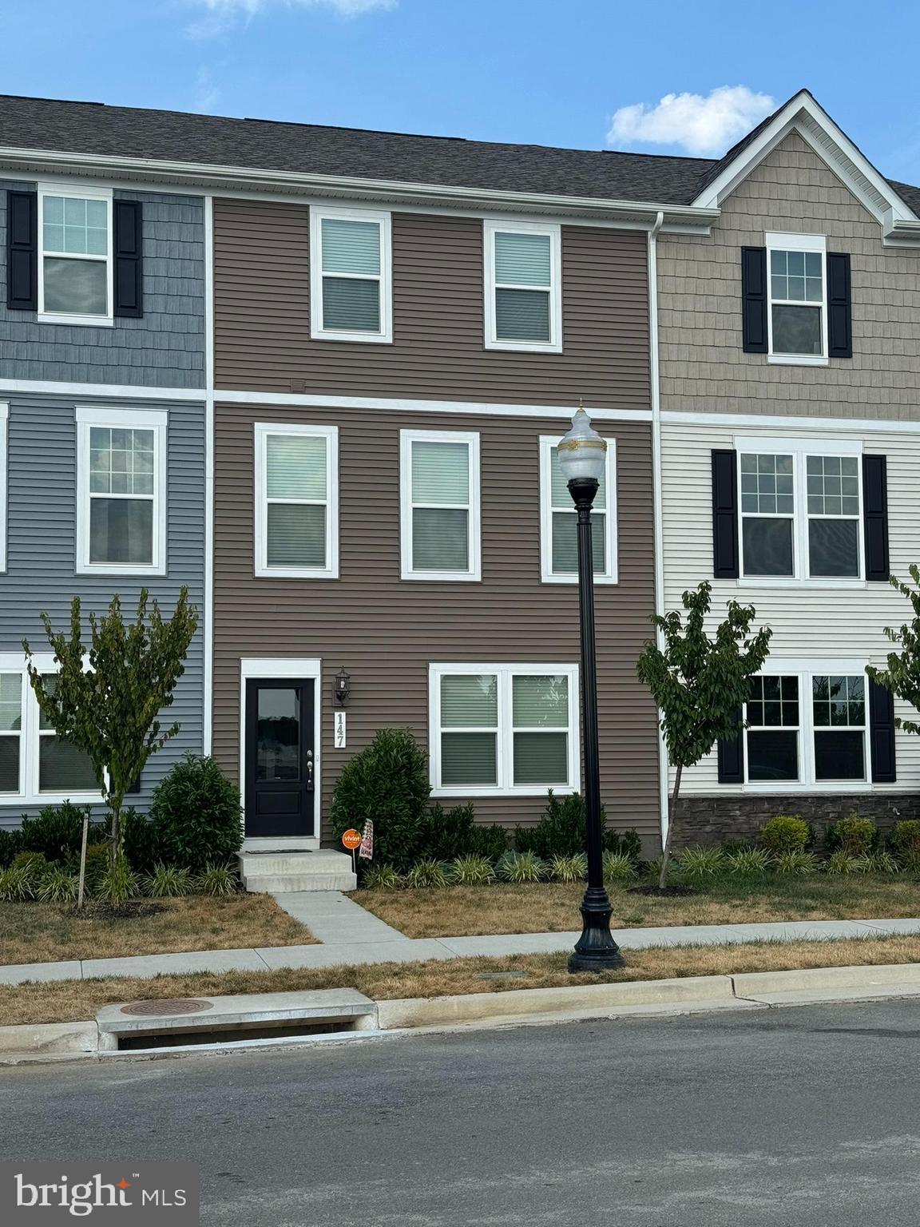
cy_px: 614
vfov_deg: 39.7
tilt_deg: +4.6
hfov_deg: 30.3
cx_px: 460
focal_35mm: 48
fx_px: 1701
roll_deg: +1.1
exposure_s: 1/2833
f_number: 1.78
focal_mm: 6.76
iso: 64
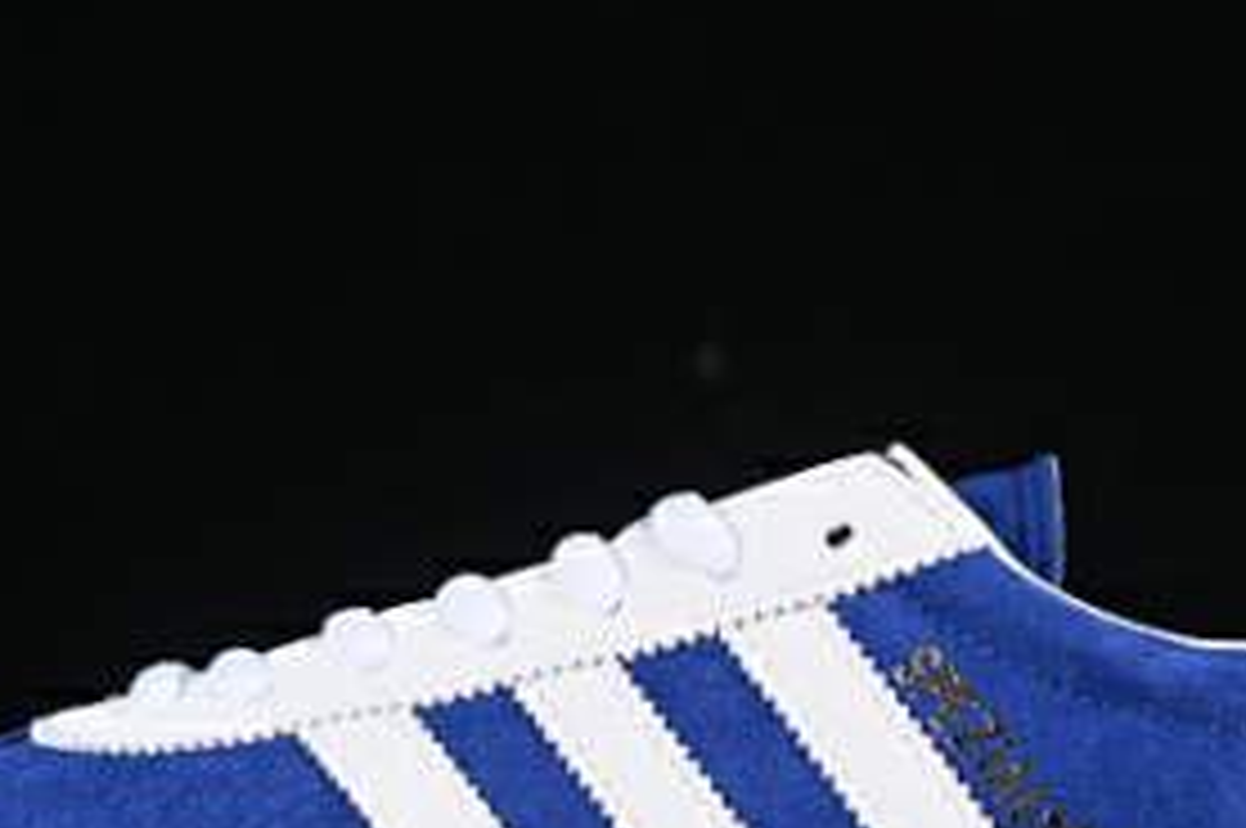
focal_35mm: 198
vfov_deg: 6.9
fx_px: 6845
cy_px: 536
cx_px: 765
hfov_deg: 10.4
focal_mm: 50
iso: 160
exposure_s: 1/80
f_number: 7.1
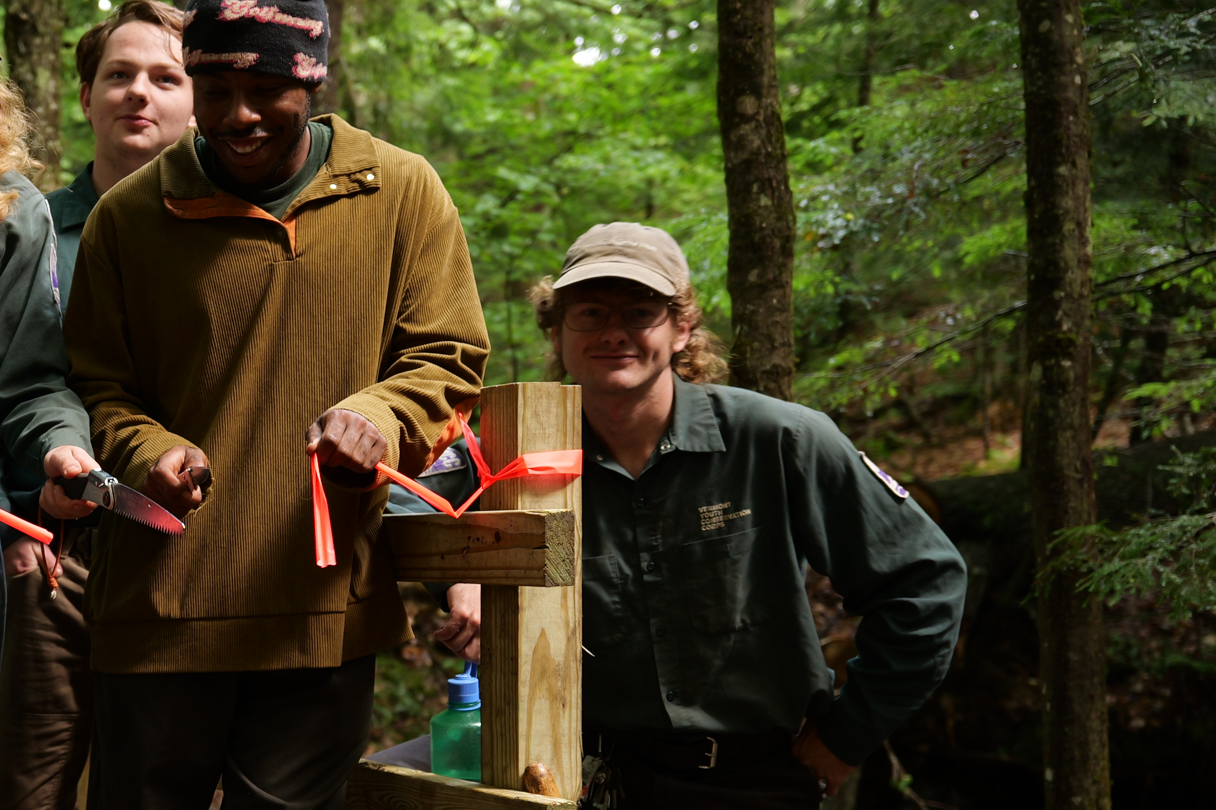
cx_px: 19
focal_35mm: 59
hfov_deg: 31.5
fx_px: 1993
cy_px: 616
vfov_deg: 22.8
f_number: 2.8
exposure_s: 1/60
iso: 640
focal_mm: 28
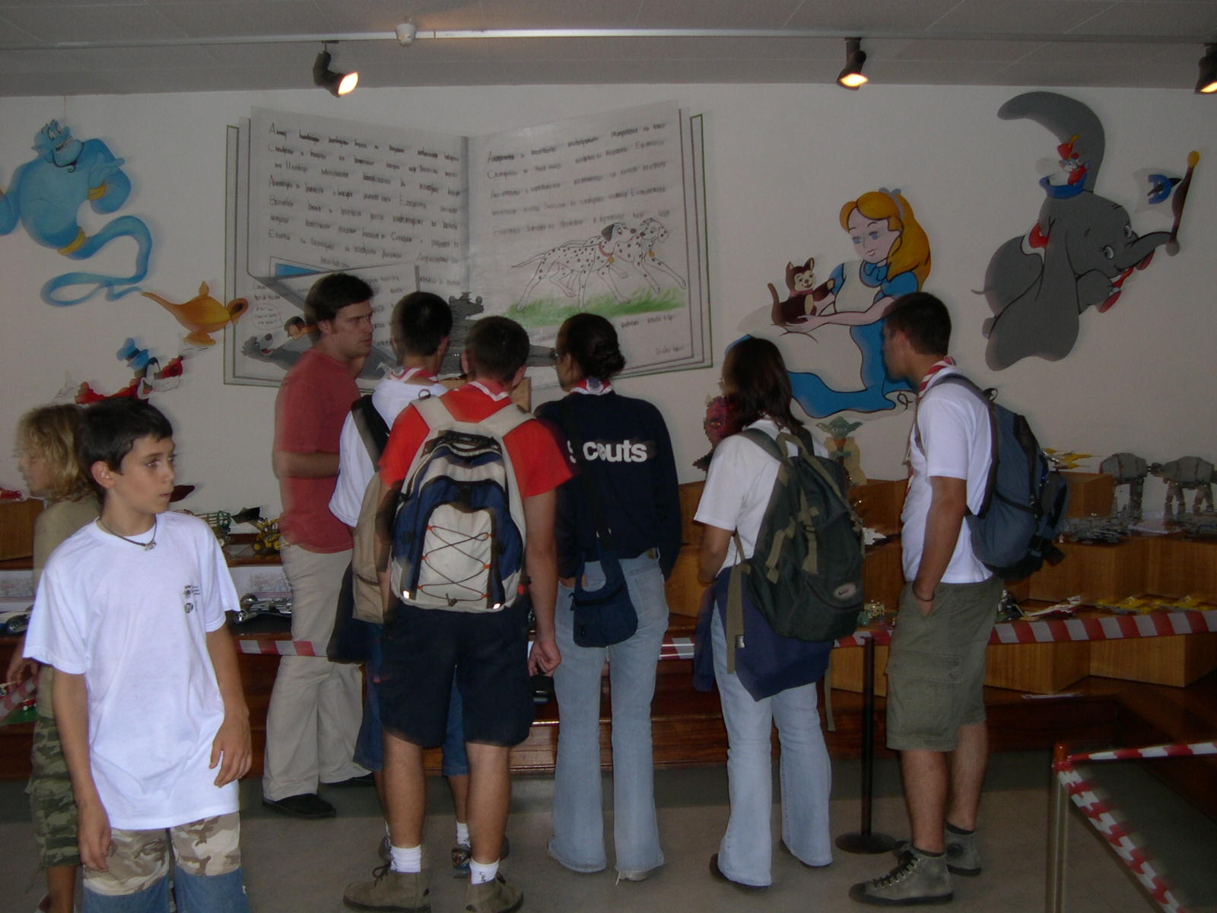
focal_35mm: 38
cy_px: 456
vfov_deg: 37.7
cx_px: 608
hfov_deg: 49.0
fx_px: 1336
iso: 148
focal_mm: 8
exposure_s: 1/60
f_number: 2.8
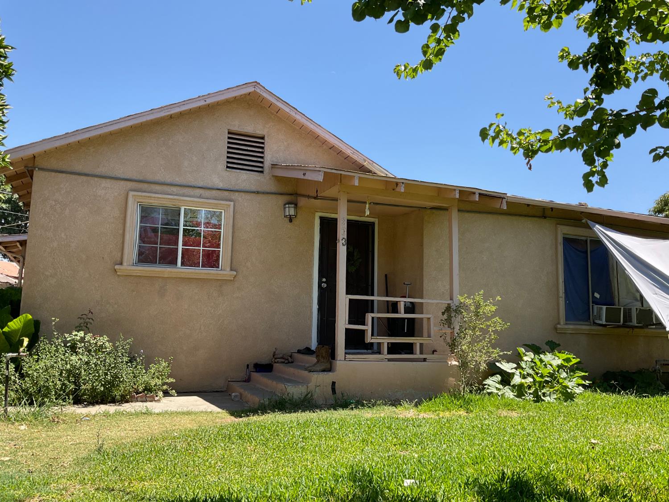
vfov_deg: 48.2
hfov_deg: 61.7
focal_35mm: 29
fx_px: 560
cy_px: 251
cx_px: 334
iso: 16
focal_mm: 3
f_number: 1.8
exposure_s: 1/1015
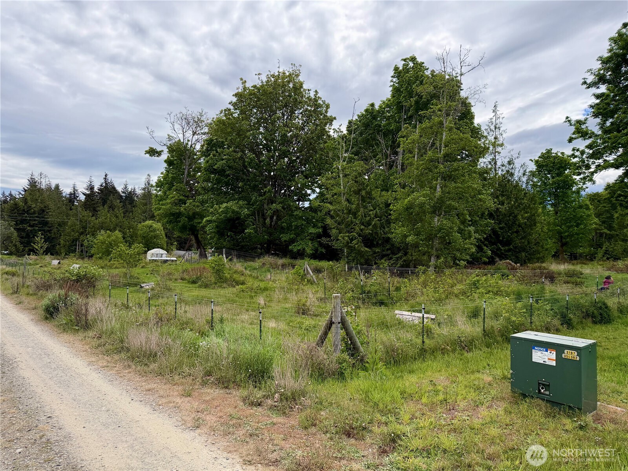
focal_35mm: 24
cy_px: 236
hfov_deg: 71.6
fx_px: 435
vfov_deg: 56.8
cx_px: 314
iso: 100
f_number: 1.78
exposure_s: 1/6173
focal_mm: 6.76
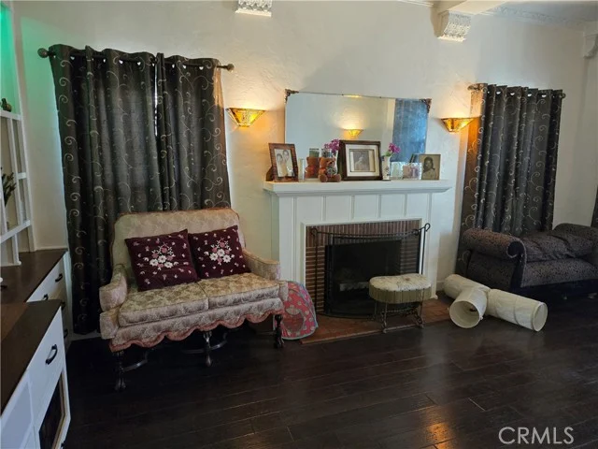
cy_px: 224
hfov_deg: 73.9
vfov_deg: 58.9
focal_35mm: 23
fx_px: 397
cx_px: 299
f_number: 1.8
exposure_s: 1/120
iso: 800
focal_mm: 5.4
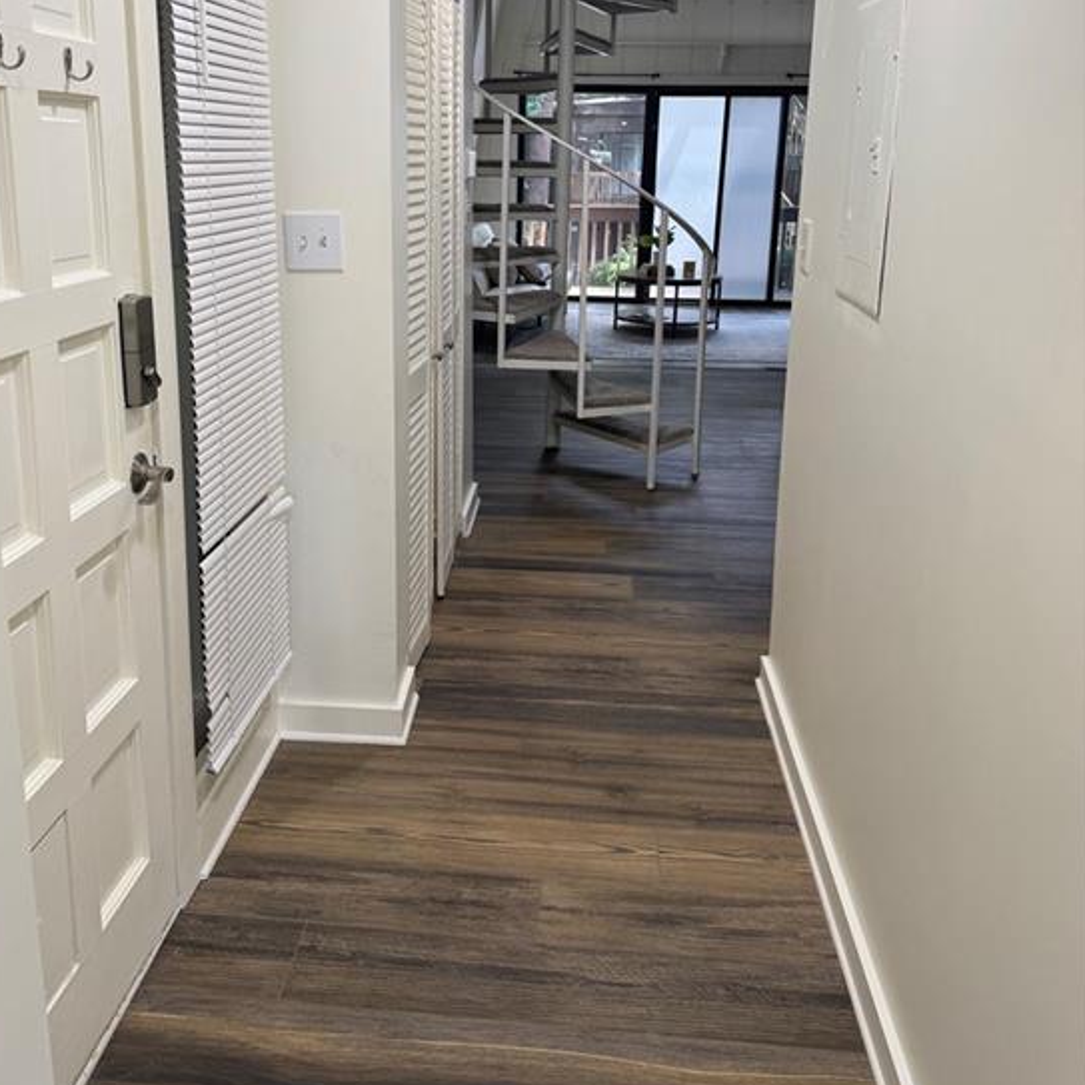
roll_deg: +0.0
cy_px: 378
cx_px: 516
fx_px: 1064
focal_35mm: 30
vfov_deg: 53.2
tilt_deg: -12.1
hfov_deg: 54.0
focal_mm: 6.76
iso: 125
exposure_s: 1/120
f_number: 1.78
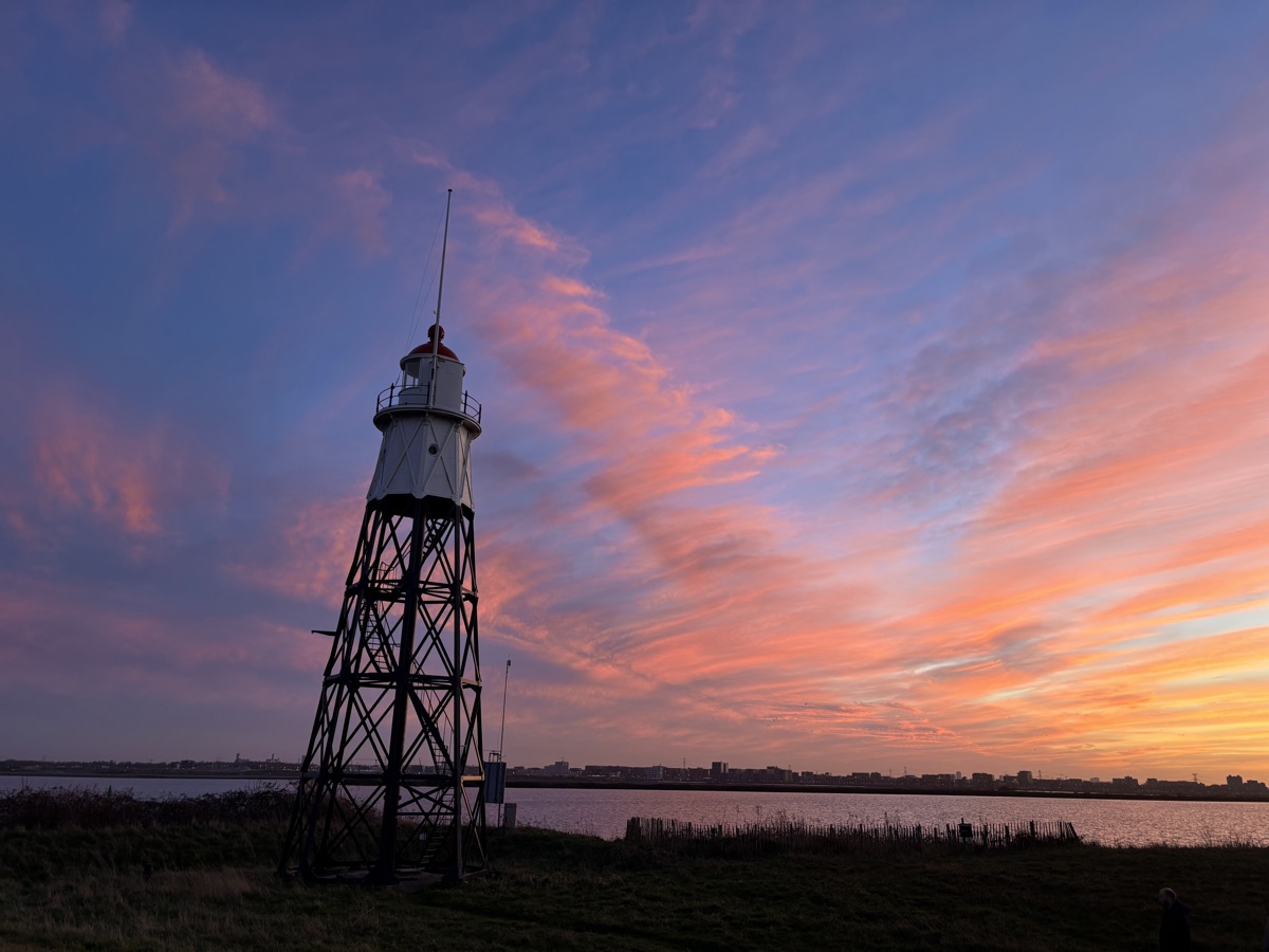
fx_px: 953
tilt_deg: +16.6
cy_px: 476
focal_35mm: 26
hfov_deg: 67.3
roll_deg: -1.7
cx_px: 634
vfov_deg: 53.1
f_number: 1.6
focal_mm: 5.96
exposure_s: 1/121
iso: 80
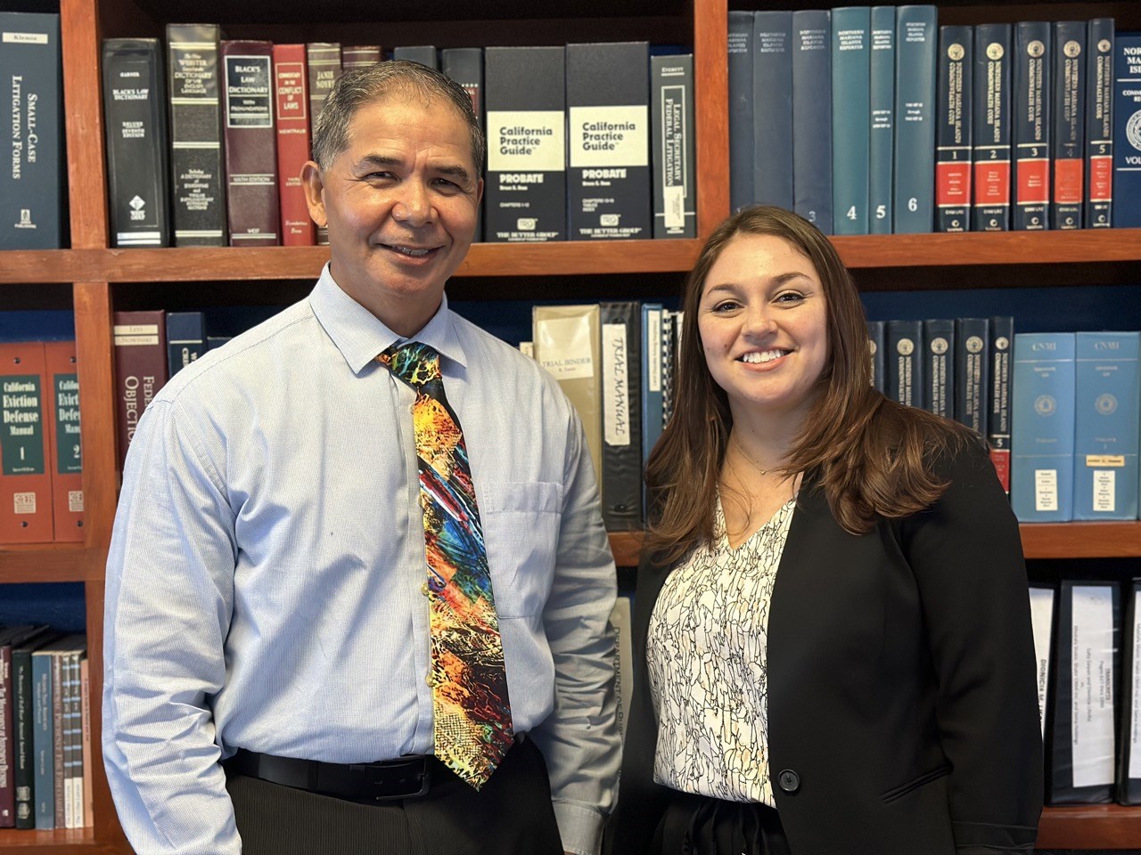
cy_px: 428
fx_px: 1582
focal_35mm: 48
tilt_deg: -3.4
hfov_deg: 39.7
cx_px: 570
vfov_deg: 30.3
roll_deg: +0.8
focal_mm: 6.86
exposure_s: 1/40
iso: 400
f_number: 1.78
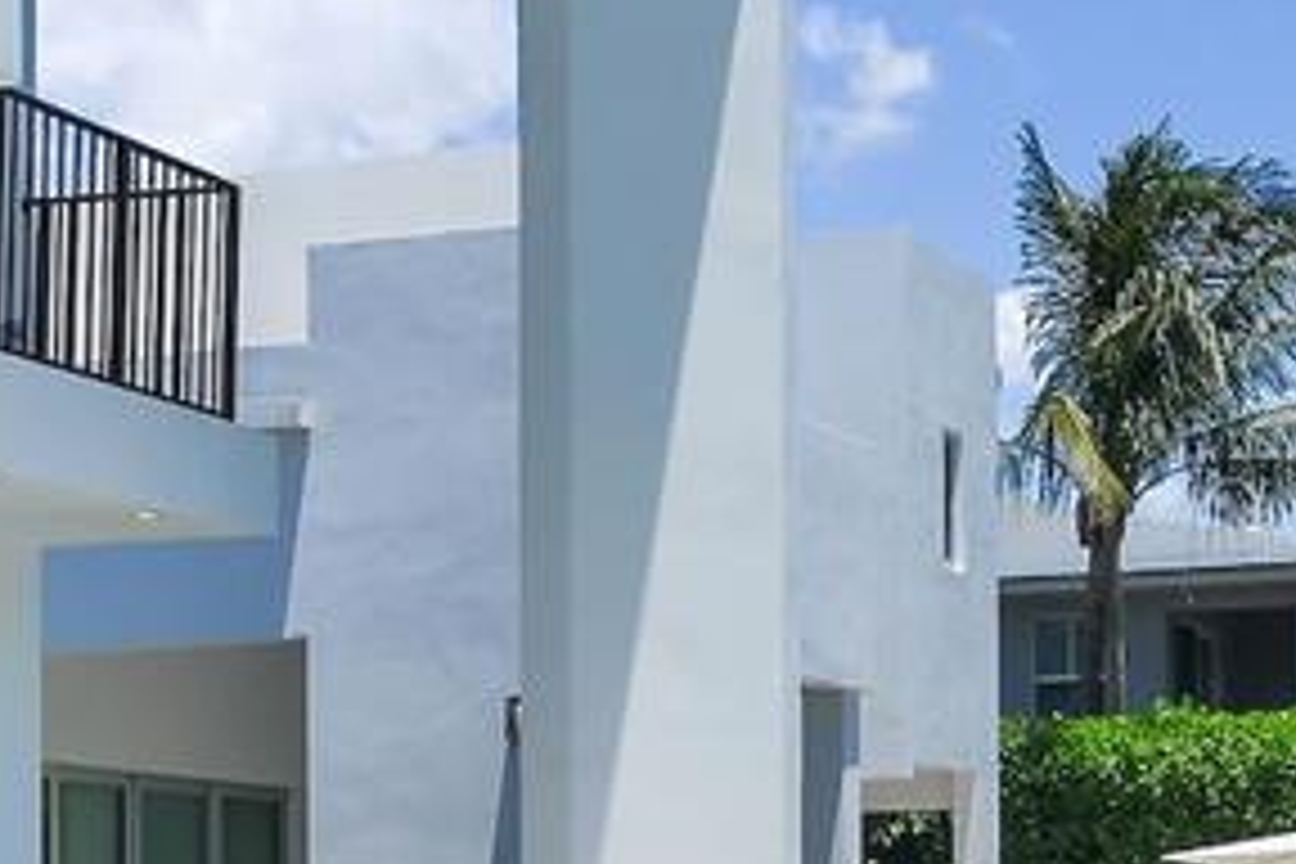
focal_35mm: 100
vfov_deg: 13.4
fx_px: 3600
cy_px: 986
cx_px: 626
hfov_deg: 20.4
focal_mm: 18
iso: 200
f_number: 11
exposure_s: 1/1000
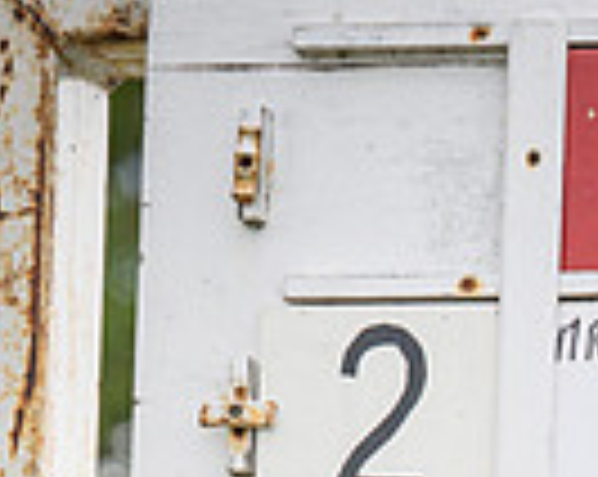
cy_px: 944
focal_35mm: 649
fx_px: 11469
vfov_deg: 2.4
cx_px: 1058
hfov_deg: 3.0
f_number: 4
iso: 400
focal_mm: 96
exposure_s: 1/1600
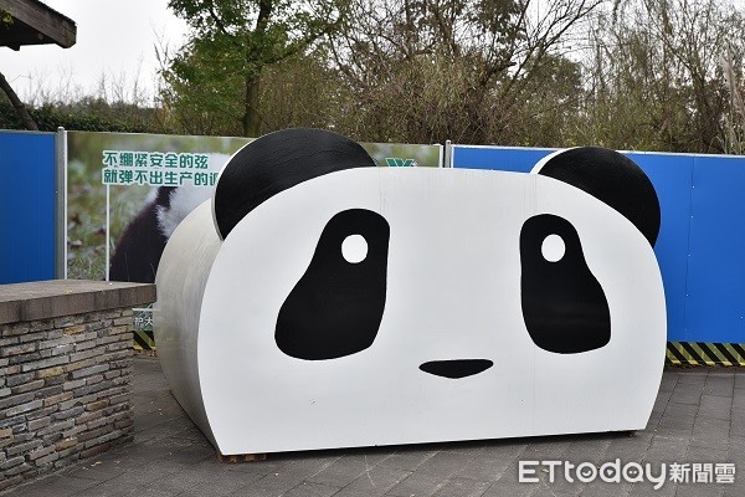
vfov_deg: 31.9
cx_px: 372
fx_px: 869
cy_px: 248
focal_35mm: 42
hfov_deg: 46.4
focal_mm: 42
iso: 200
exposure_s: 1/125
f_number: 5.6
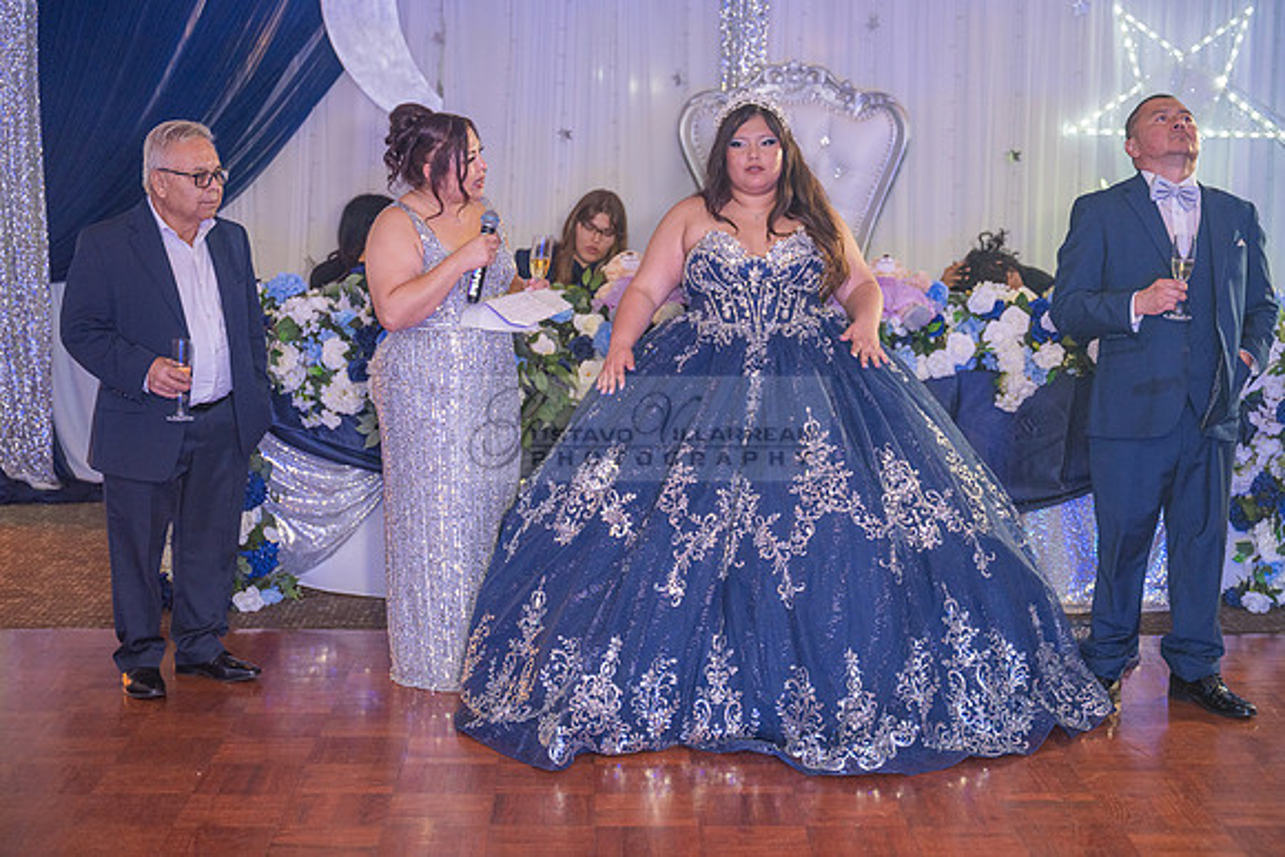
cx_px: 642
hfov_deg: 33.4
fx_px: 2142
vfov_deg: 22.6
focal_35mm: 60
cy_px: 428
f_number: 2.8
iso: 1250
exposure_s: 1/200
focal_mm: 60
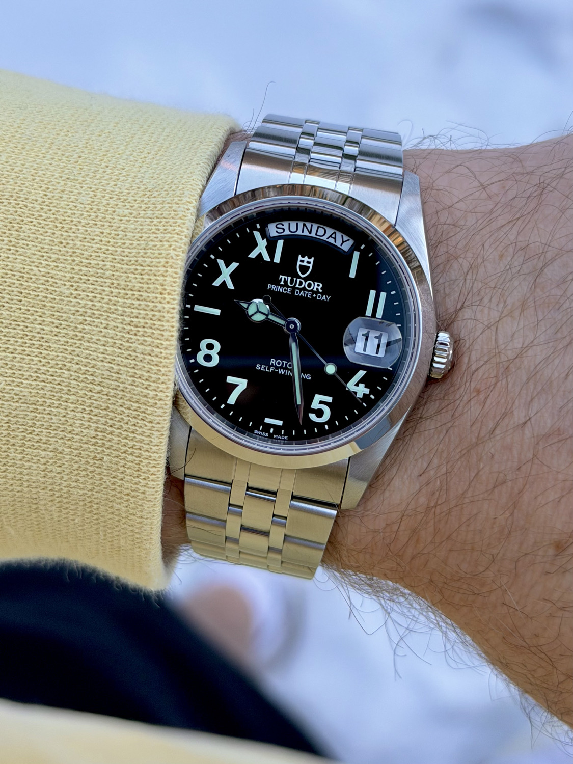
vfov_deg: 39.7
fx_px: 1059
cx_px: 286
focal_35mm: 48
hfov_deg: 30.3
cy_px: 382
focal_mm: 6.76
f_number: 1.78
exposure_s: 1/340
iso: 64
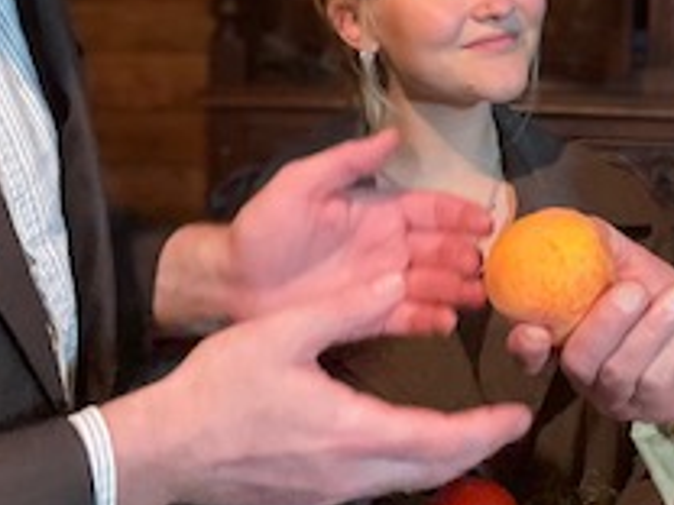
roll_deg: +0.6
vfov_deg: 17.8
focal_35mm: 80
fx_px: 1558
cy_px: -52
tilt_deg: -2.8
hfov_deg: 24.4
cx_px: 412
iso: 400
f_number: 1.6
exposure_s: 1/40
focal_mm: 4.2
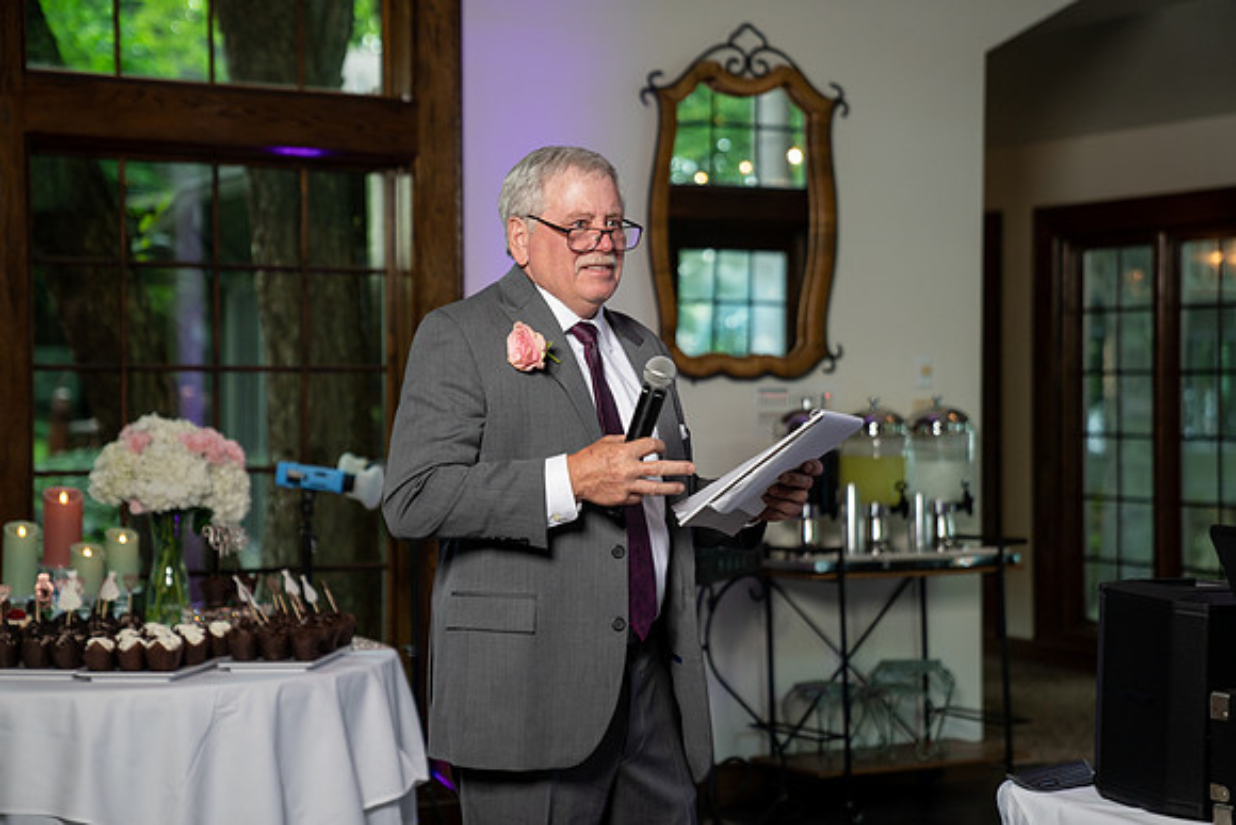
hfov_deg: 28.8
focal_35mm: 70
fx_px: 2404
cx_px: 618
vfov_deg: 19.5
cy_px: 412
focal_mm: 70
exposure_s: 1/200
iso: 500
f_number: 2.8
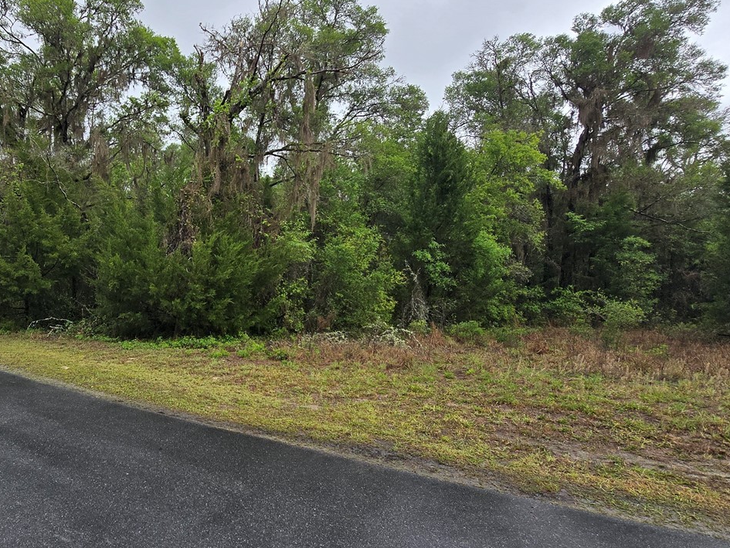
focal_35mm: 22
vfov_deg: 61.0
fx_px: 464
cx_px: 216
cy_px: 257
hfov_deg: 72.9
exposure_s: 1/922
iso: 50
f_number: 2.2
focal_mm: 2.2
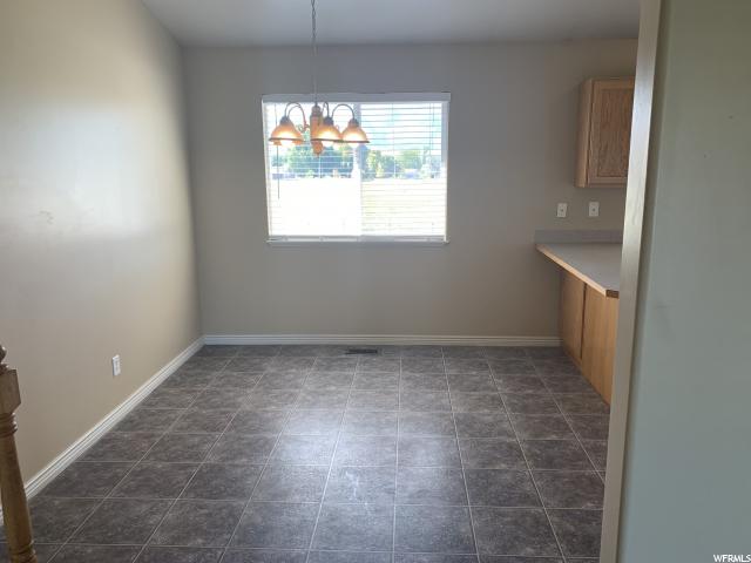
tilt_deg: -12.8
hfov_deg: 67.3
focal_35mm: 26
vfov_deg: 53.1
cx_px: 376
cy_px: 282
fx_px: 564
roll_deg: +0.0
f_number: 1.8
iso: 50
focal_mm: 4.25
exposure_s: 1/120
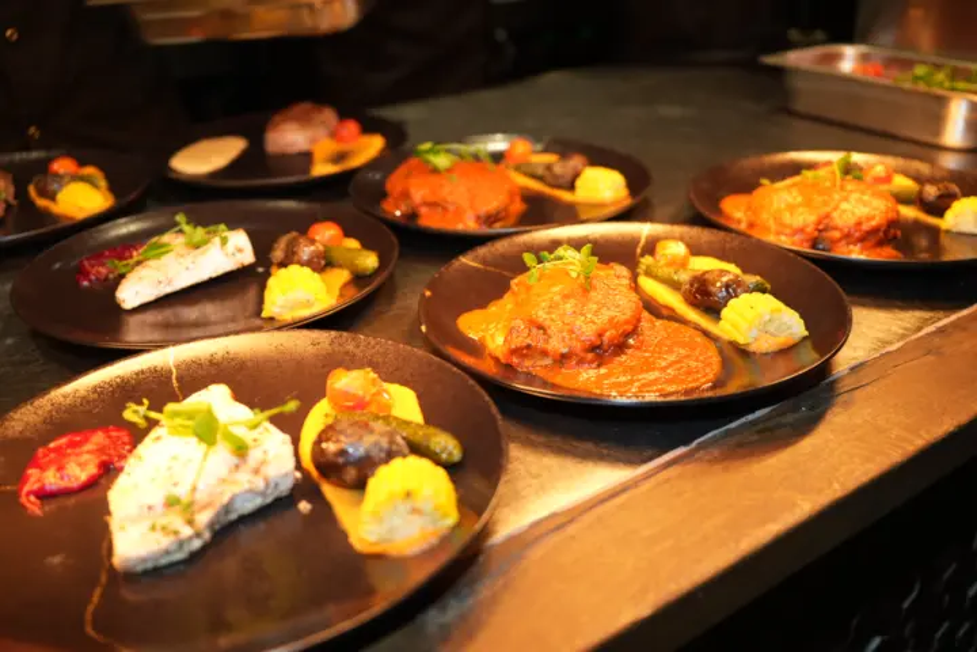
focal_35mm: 34
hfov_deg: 55.8
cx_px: 488
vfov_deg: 38.9
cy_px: 326
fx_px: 923
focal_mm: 34
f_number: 2.8
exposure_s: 1/60
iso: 320
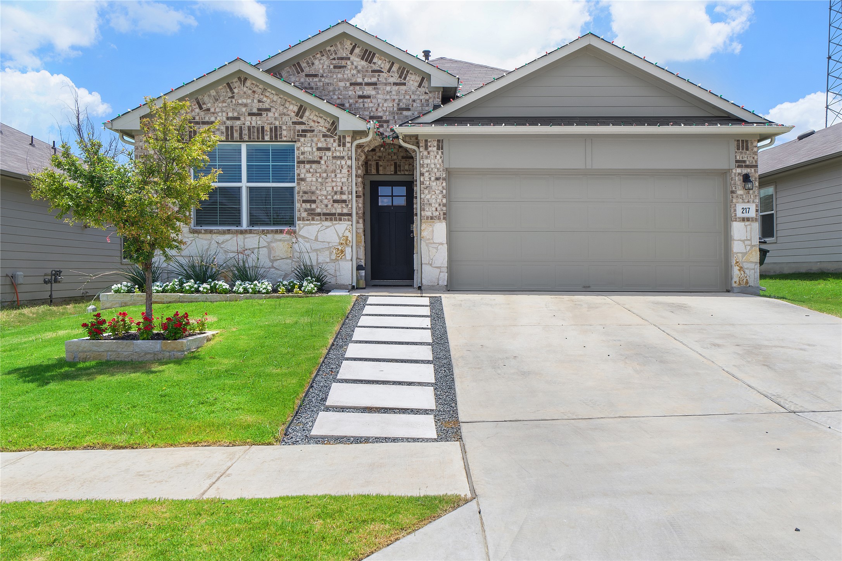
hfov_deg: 61.9
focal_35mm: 30
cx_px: 421
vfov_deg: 43.6
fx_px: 701
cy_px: 280
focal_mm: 20
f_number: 8
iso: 100
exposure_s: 1/400
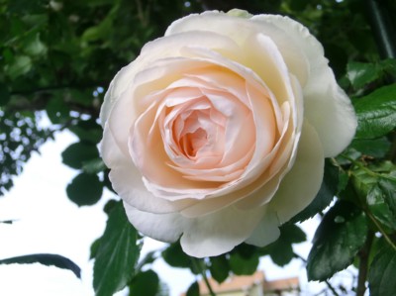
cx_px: 198
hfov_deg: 44.8
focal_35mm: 42
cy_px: 148
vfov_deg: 34.3
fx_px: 480
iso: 80
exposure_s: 1/200
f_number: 4
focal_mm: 7.38
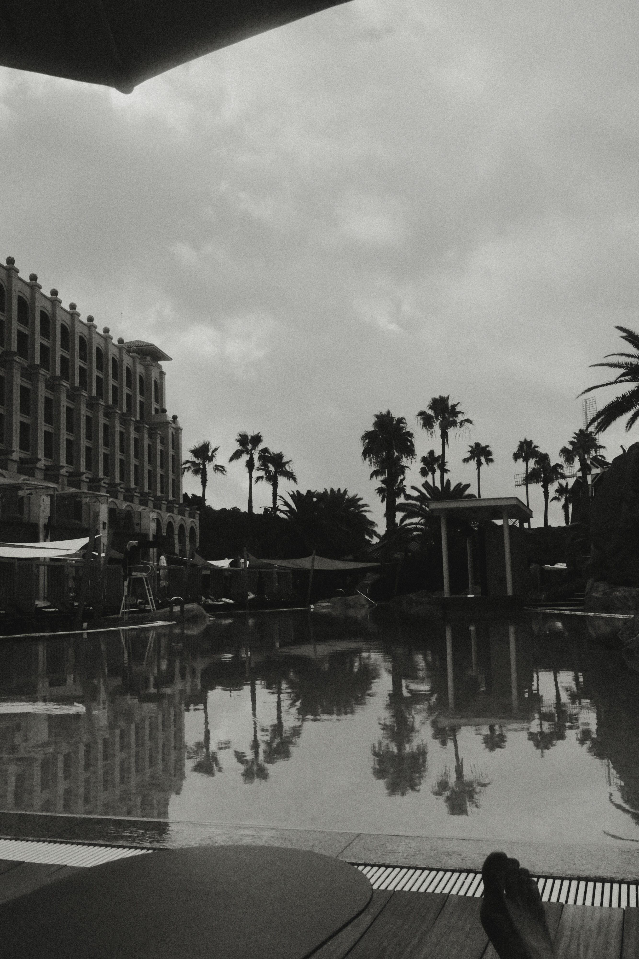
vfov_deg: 54.4
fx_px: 932
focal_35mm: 35
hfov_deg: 37.9
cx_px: 320
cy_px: 480
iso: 6400
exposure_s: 1/8500
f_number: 11
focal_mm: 23
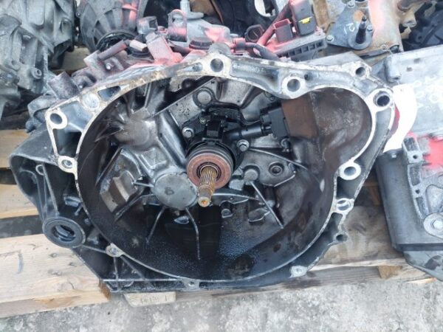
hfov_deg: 69.4
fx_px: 320
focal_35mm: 25
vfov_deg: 54.9
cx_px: 222
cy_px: 166
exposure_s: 1/100
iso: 80
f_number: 1.8
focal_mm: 5.23
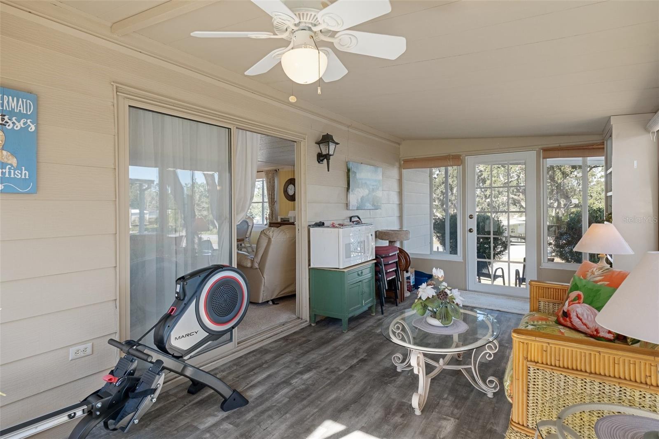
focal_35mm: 18
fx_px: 329
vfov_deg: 67.4
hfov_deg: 90.0
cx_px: 330
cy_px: 220
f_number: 8
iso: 640
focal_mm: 12
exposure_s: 1/500
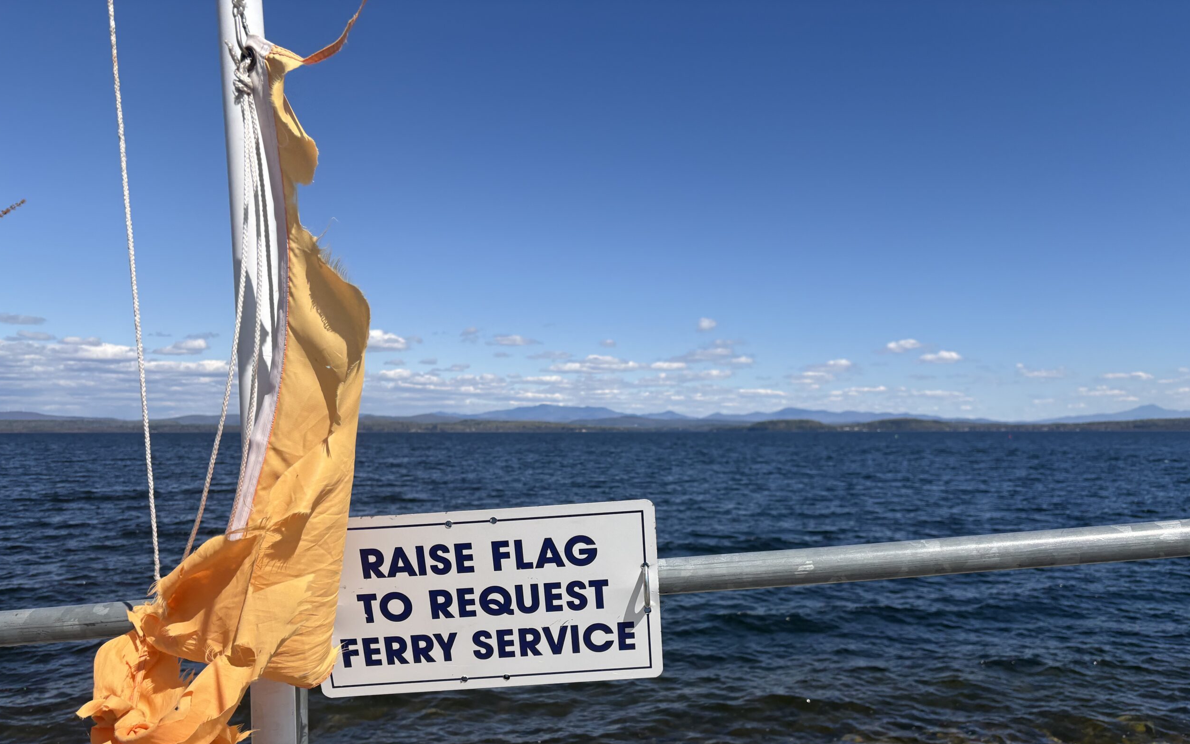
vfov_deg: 44.3
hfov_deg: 66.5
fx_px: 908
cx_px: 591
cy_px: 451
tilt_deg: -1.1
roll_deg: -0.1
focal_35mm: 28
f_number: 1.6
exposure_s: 1/5814
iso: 50
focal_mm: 5.96
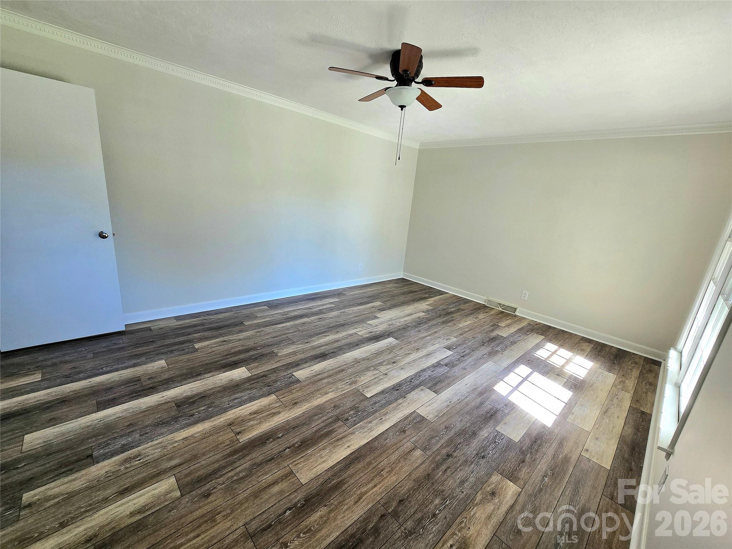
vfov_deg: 89.9
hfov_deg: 106.2
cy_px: 274
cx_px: 366
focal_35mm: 13
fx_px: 275
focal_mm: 2.2
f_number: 2.2
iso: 80
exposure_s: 1/120
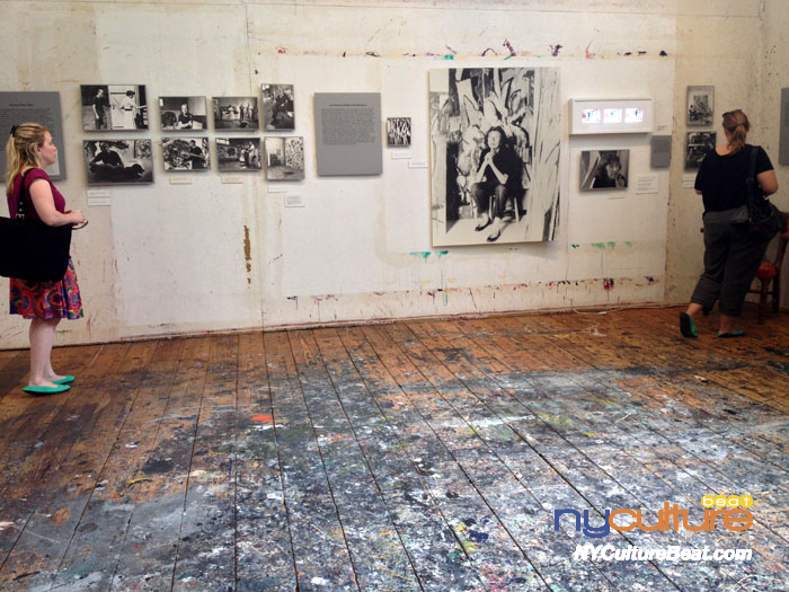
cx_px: 394
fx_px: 798
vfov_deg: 40.7
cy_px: 296
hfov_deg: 52.6
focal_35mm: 35
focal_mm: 4.28
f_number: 2.4
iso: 50
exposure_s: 1/24
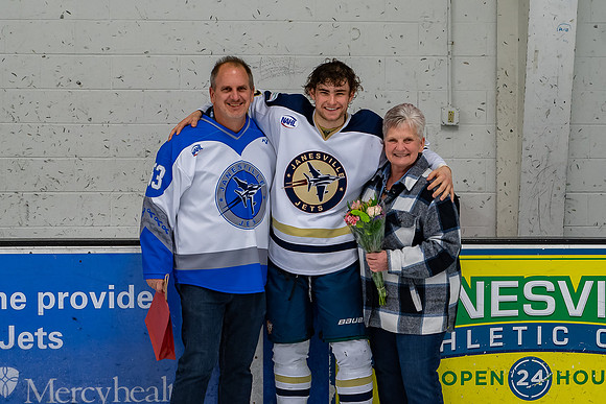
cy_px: 222
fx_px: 1688
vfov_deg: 13.7
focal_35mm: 100
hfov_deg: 20.4
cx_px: 333
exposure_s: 1/250
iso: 640
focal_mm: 48
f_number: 4
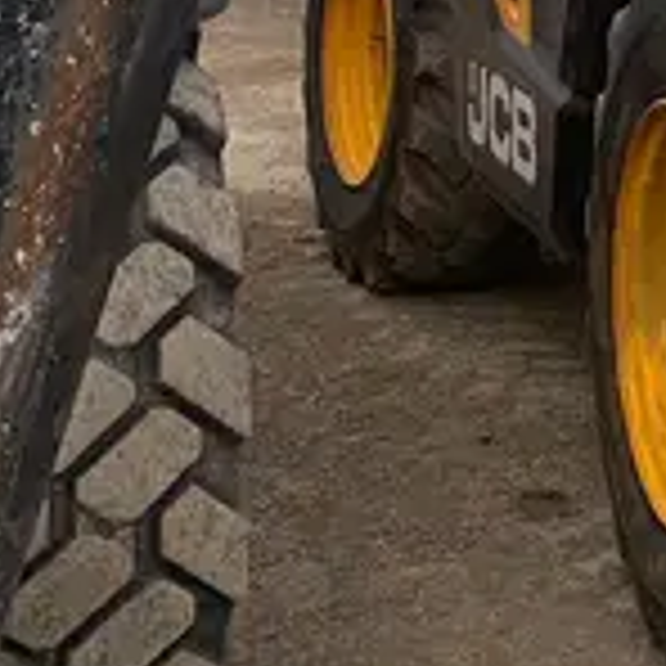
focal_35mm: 114
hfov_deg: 13.9
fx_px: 2481
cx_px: 1130
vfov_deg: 13.8
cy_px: -497
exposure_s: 1/2309
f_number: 1.8
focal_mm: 4.25
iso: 25
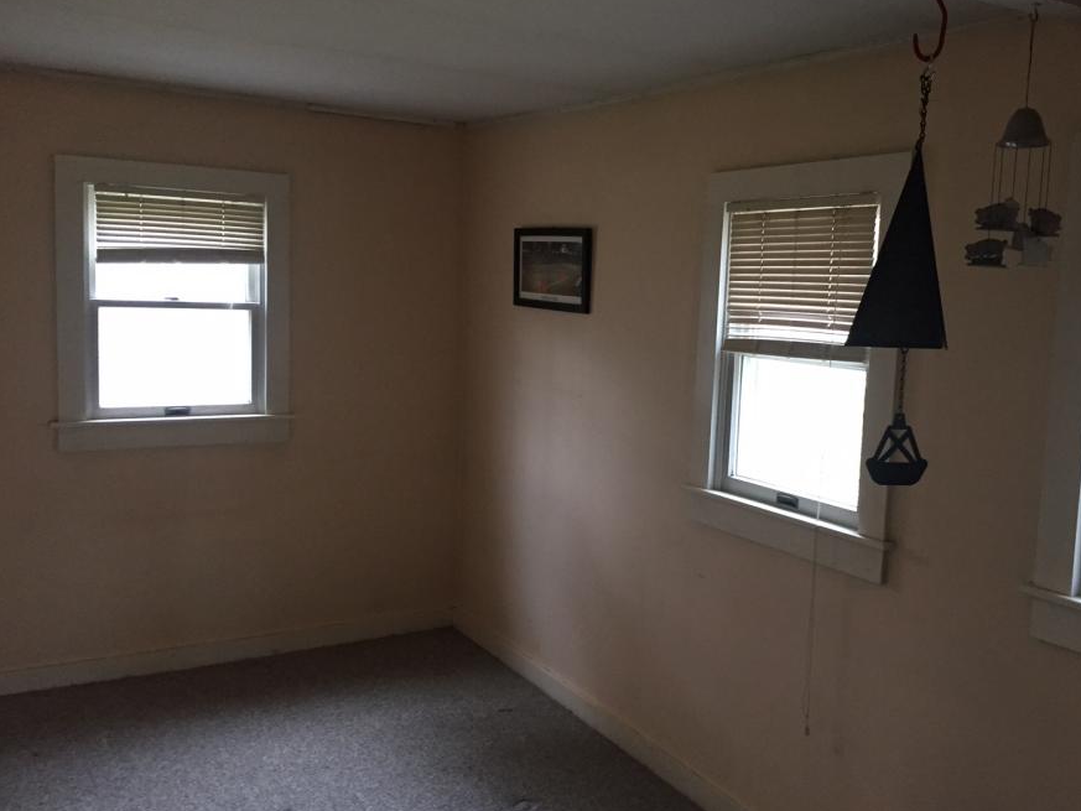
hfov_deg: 53.7
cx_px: 632
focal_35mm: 34
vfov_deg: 41.8
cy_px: 400
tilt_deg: -6.6
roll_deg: -2.9
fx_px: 1062
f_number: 2.2
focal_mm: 4.15
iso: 160
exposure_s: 1/30
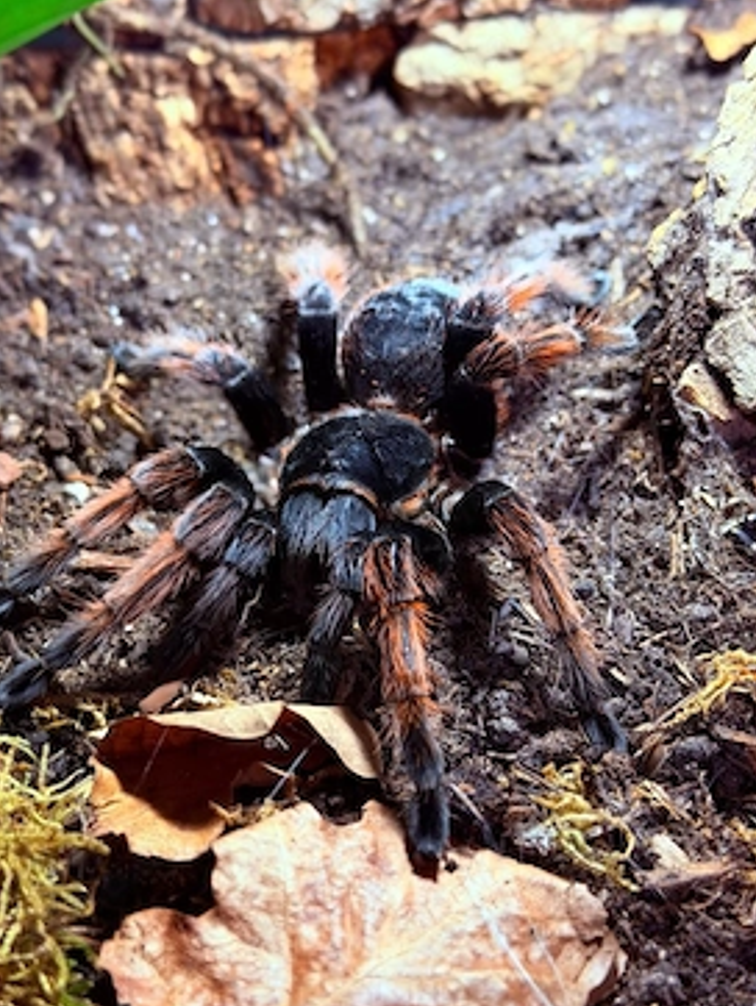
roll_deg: -0.2
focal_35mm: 53
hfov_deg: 27.6
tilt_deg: -23.4
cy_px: 492
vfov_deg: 36.1
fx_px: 1542
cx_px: 370
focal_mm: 6.76
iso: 250
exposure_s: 1/33
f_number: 1.78
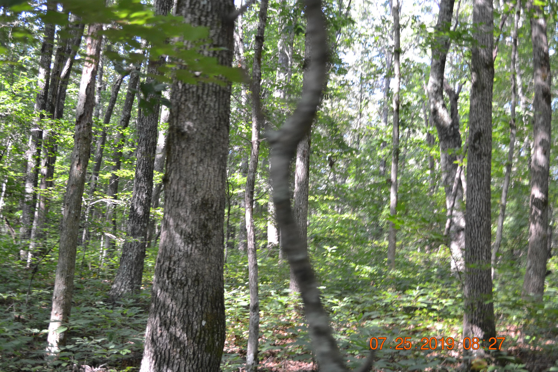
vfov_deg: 26.5
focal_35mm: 51
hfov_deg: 38.9
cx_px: 279
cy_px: 186
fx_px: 790
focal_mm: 34
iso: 400
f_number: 5
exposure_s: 1/50
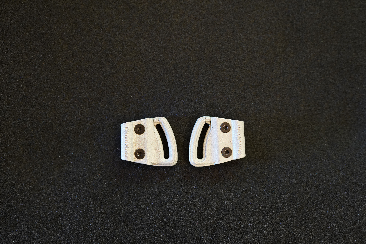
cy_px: 122
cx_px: 183
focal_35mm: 50
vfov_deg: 27.0
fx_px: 508
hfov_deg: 39.6
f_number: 2.8
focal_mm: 50
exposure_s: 1/50
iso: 2500
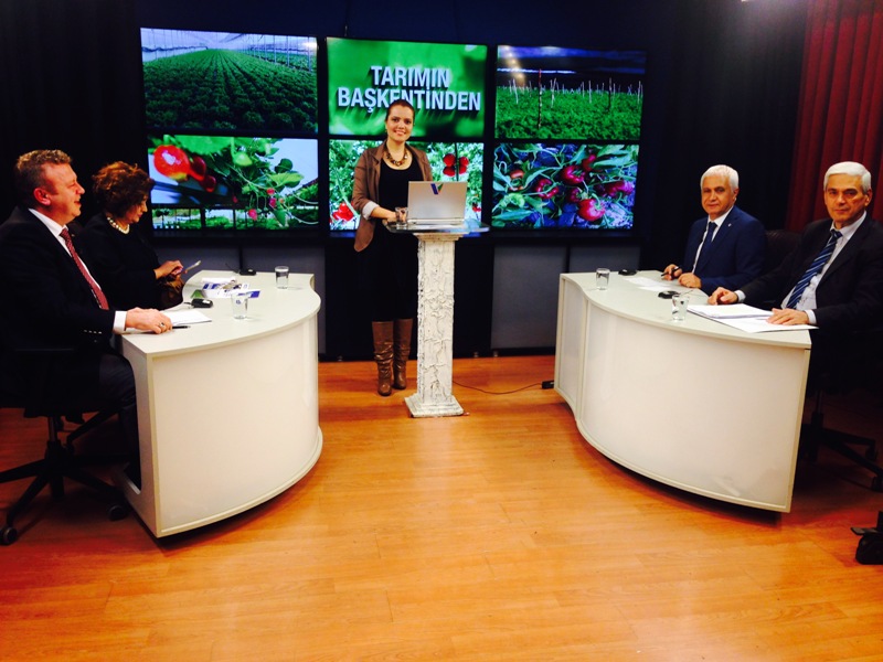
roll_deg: -1.9
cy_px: 331
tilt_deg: -12.4
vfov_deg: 42.9
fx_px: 842
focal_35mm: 33
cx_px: 442
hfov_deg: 55.4
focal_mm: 4.12
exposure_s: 1/40
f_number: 2.4
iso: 50
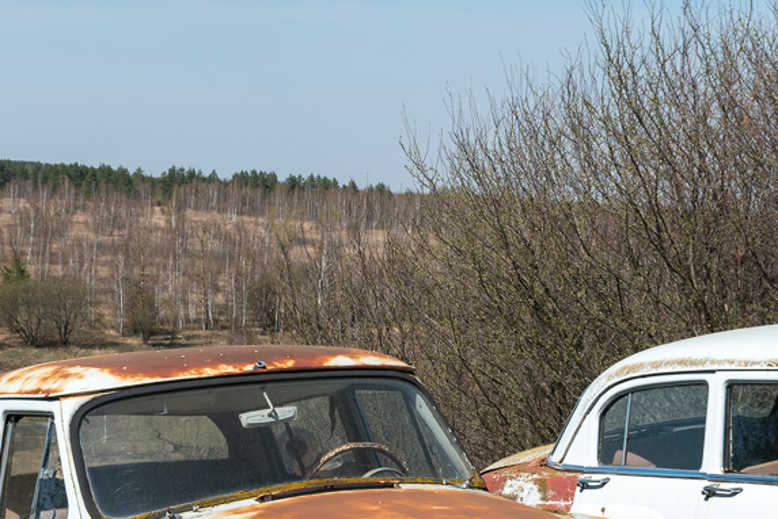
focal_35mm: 82
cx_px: 383
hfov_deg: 24.7
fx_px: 1776
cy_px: 445
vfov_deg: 16.4
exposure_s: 1/400
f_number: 10
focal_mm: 23
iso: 100
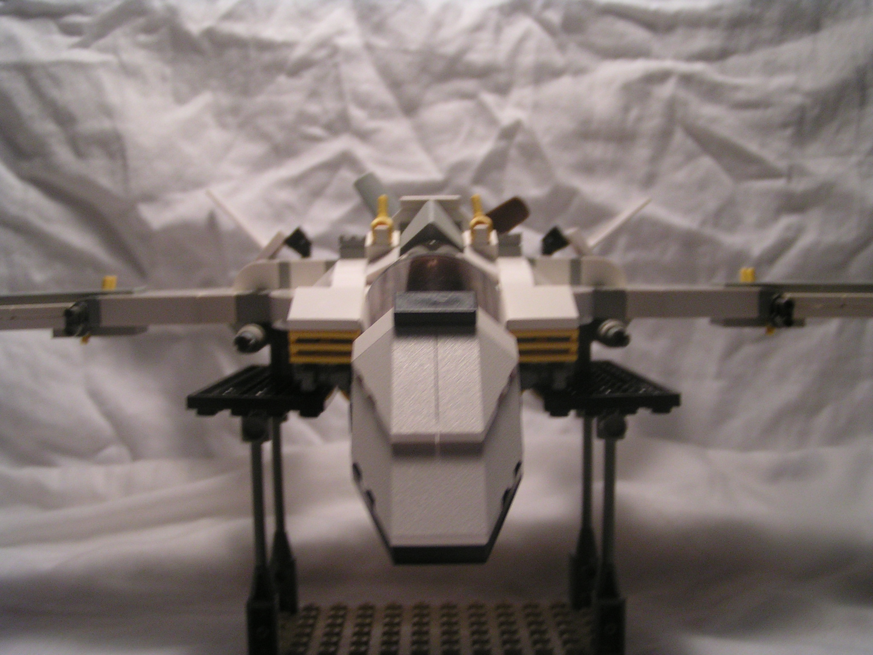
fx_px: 1135
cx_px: 436
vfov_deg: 32.2
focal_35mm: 45
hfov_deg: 42.1
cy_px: 328
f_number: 2.8
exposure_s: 1/50
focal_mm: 6.9
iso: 100
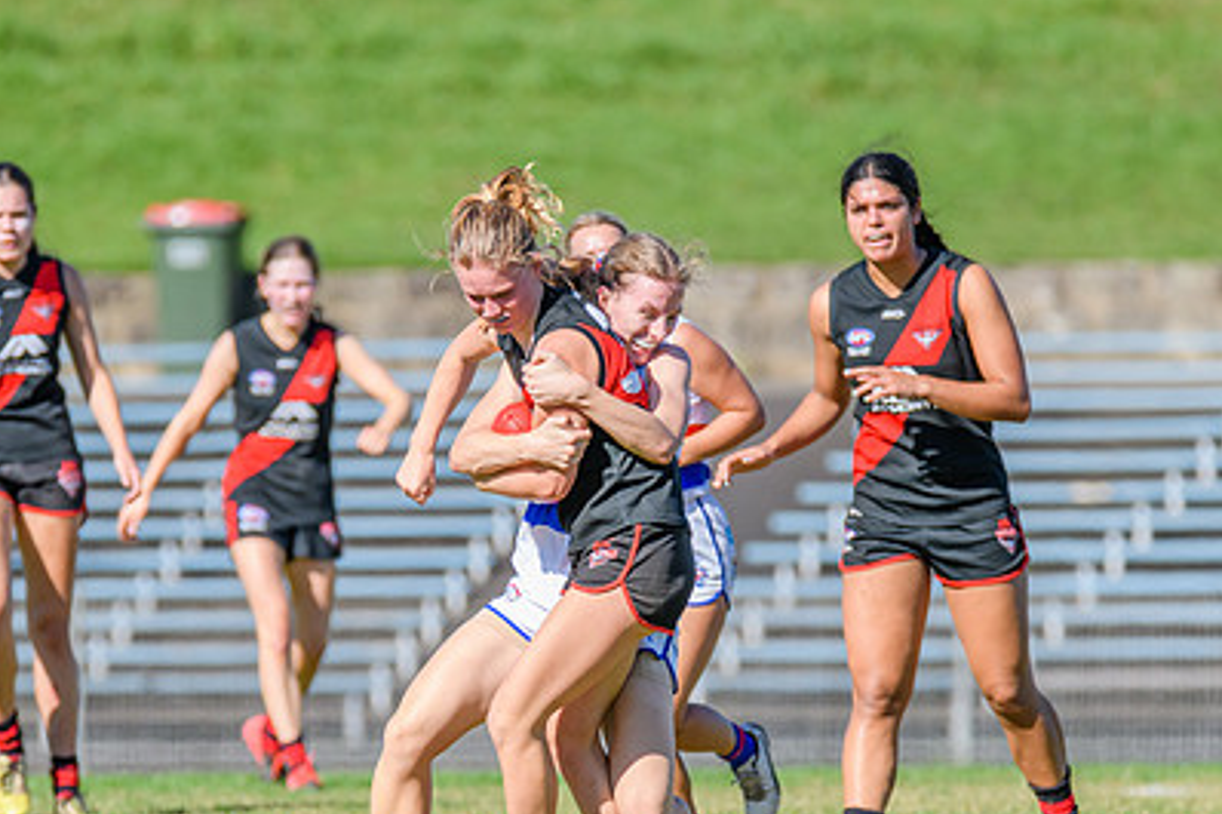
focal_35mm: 733
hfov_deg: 2.8
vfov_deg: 1.9
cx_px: 457
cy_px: 530
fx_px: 24870
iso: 640
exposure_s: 1/1600
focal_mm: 420
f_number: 7.1
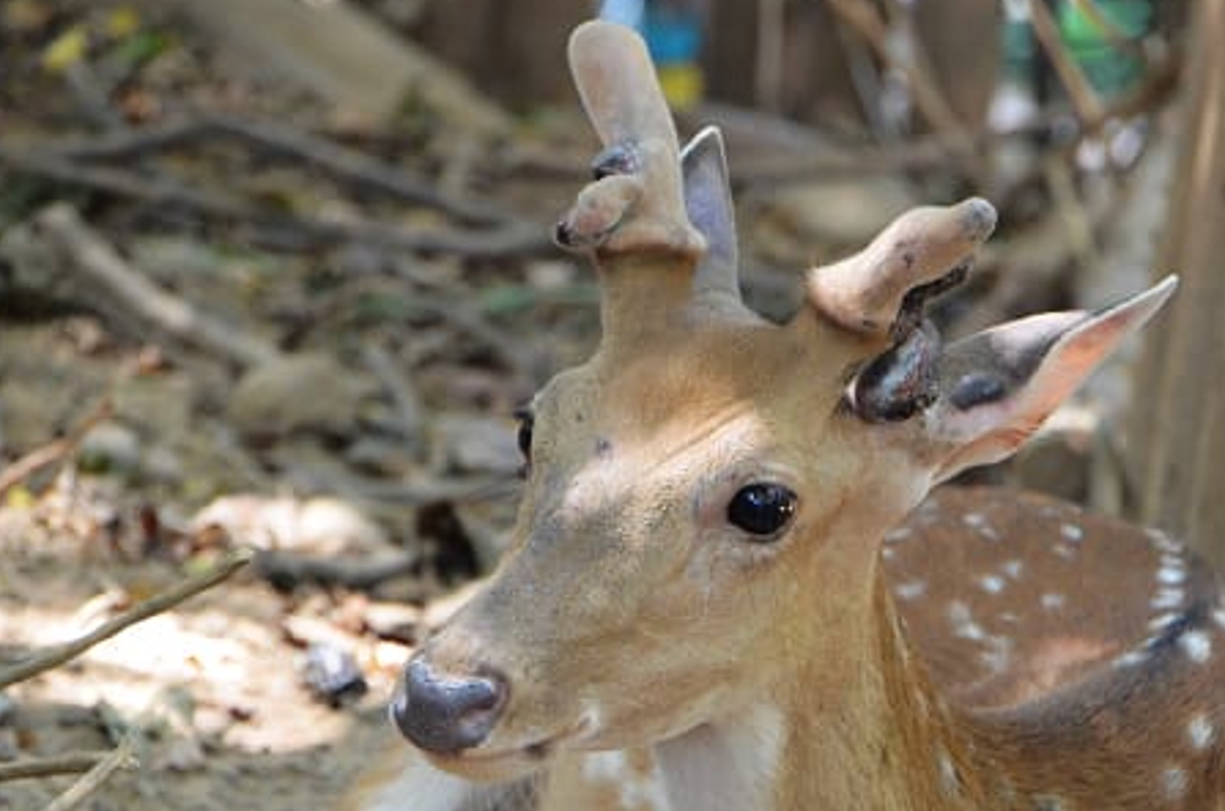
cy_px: 556
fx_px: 15925
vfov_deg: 2.9
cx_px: 747
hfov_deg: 4.4
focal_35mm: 469
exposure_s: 1/20
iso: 800
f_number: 6.3
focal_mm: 220
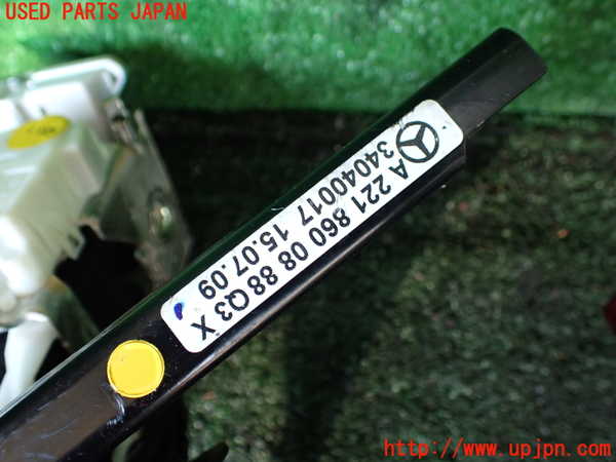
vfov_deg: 46.8
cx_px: 308
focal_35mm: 30
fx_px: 534
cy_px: 231
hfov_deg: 60.0
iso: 400
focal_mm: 5.4
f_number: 2.3
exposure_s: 1/125
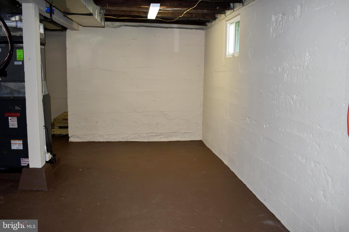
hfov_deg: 61.9
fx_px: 291
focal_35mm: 30
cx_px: 174
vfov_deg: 43.6
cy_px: 116
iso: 560
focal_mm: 20
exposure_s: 1/60
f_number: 4
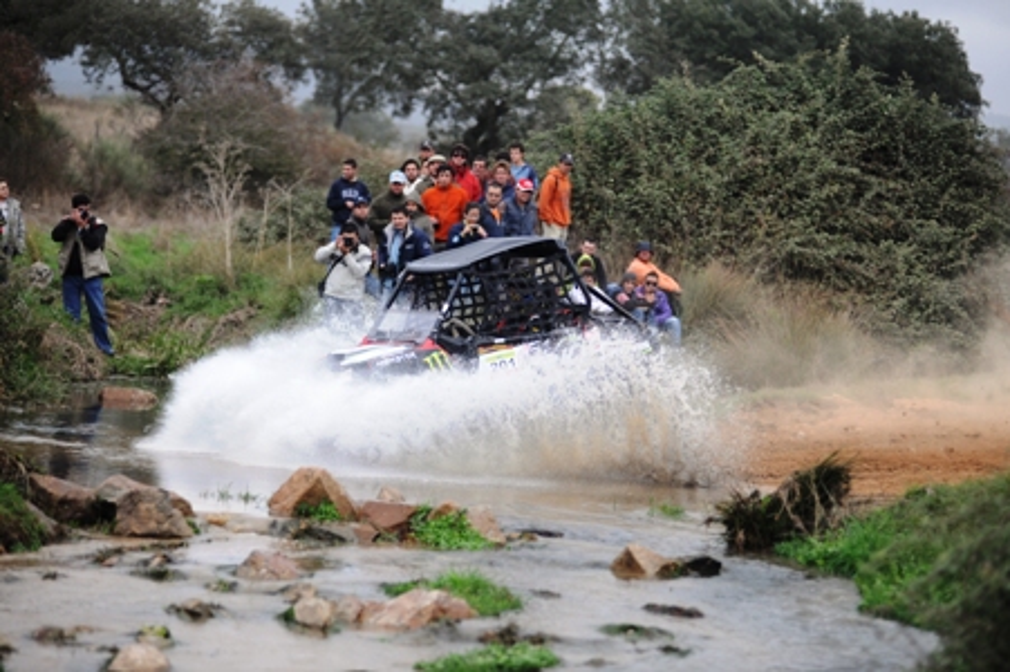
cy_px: 336
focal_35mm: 125
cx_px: 505
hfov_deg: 16.4
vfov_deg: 11.0
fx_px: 3504
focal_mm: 125
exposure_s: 1/800
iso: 500
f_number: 2.8
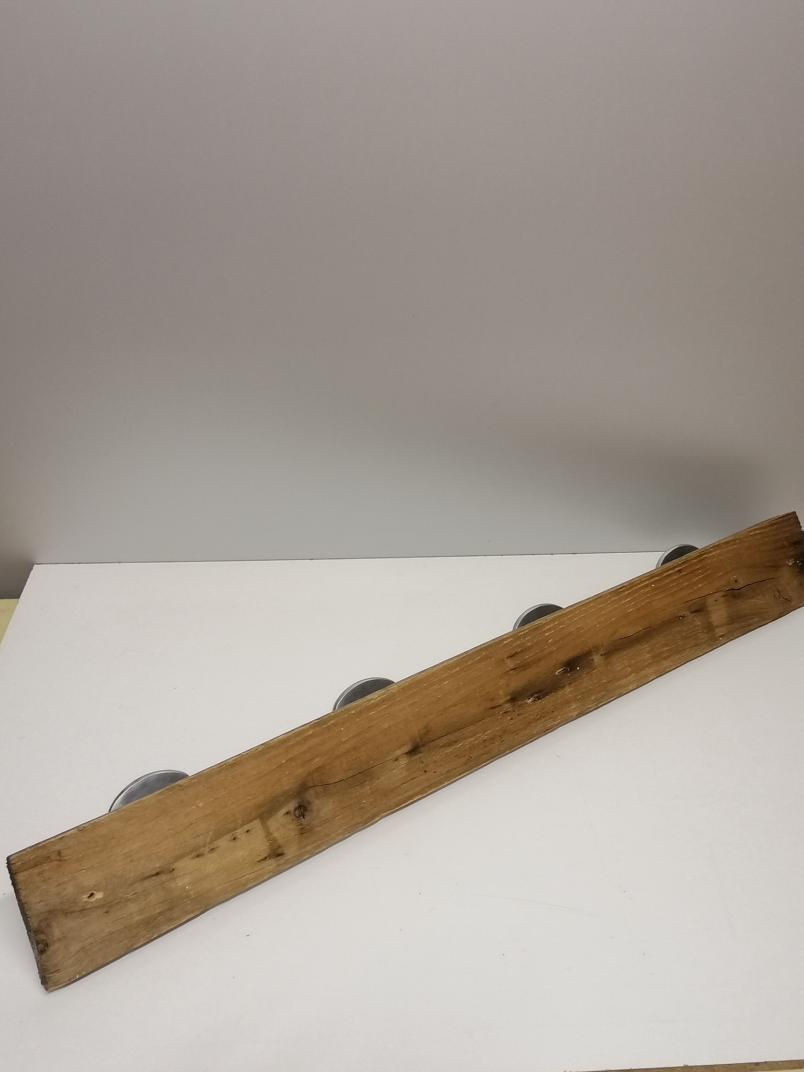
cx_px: 402
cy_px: 536
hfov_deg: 41.8
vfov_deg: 54.0
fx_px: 1053
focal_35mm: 34
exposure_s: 1/33.3
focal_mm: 4.75
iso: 400
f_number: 1.8
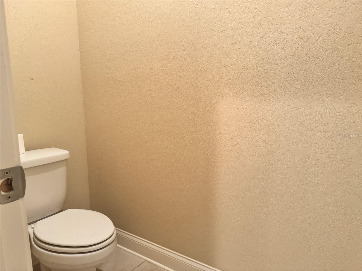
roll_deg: -0.1
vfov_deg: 56.8
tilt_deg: -9.9
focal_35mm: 24
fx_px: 251
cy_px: 136
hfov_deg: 71.6
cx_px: 181
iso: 400
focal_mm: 6.76
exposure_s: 1/60
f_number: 1.78
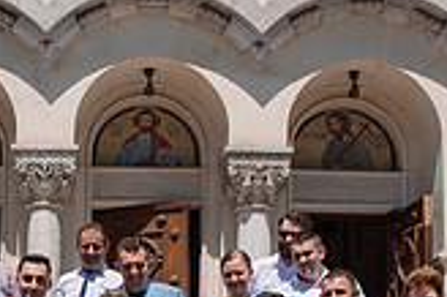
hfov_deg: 22.0
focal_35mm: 90
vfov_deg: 14.3
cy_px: 431
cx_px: 22
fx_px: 1116
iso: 200
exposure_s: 1/2500
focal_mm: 24
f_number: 4
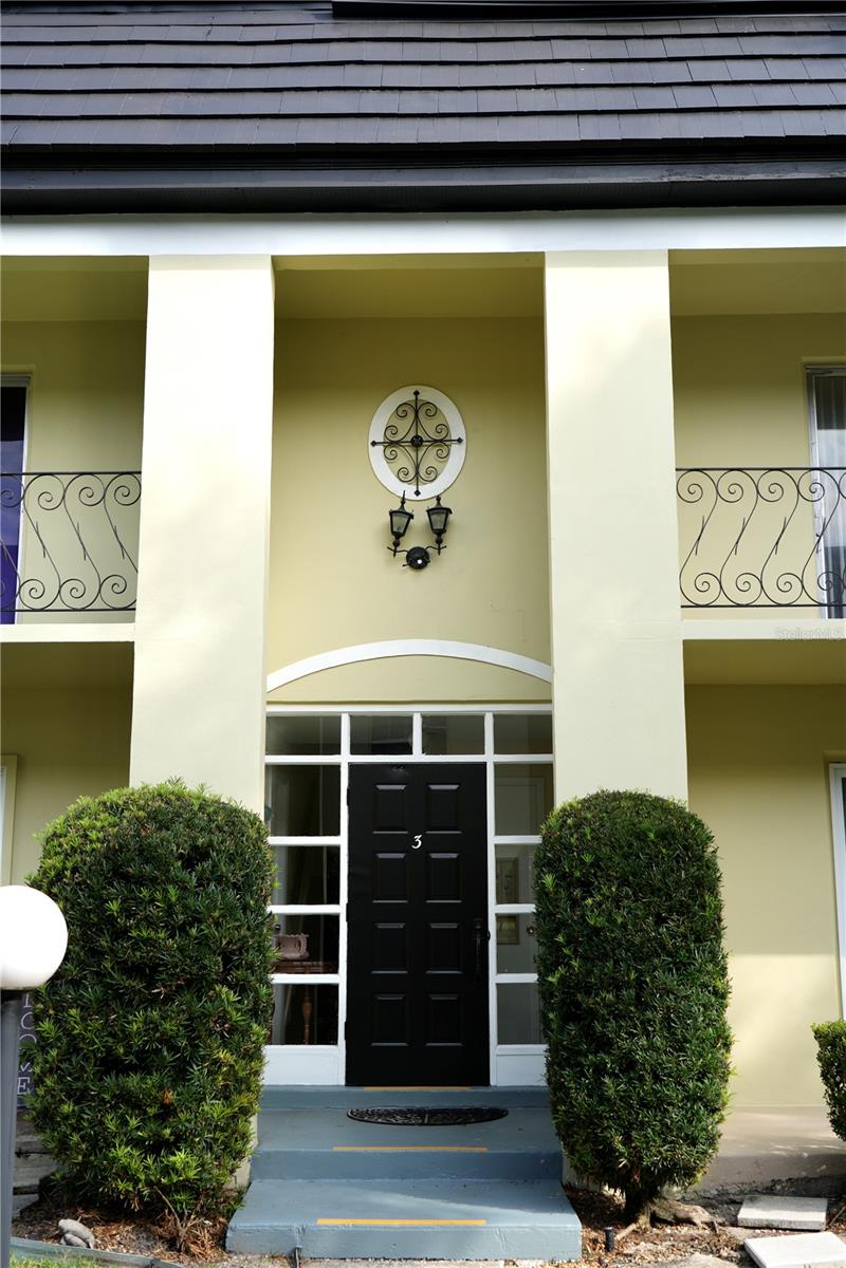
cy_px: 634
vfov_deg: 51.9
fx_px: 1304
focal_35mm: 37
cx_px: 423
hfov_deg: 35.9
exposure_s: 1/320
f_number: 5.6
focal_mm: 37
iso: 100
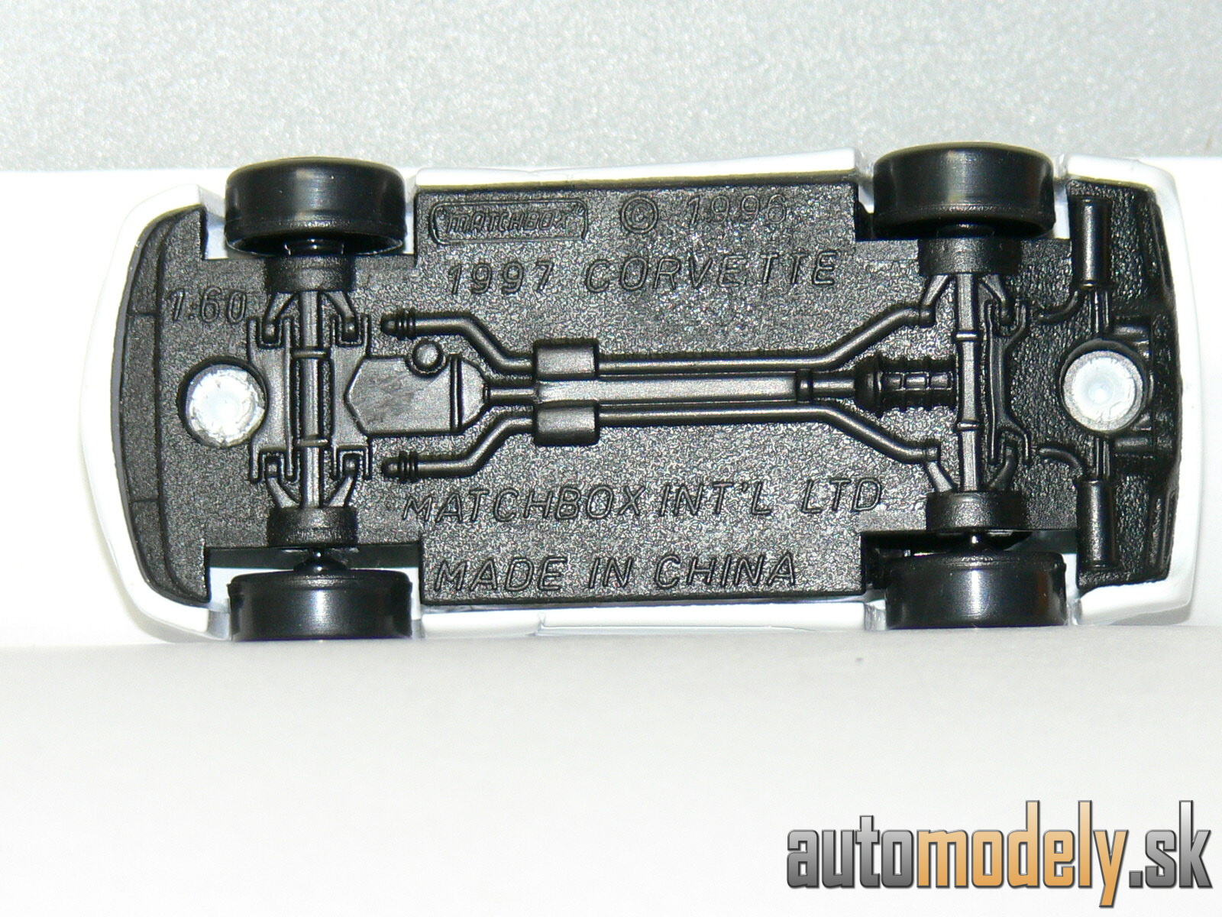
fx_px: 7237
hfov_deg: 9.7
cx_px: 611
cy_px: 458
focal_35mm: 205
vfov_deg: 7.2
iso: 100
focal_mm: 27.3
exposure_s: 1/30
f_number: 3.6
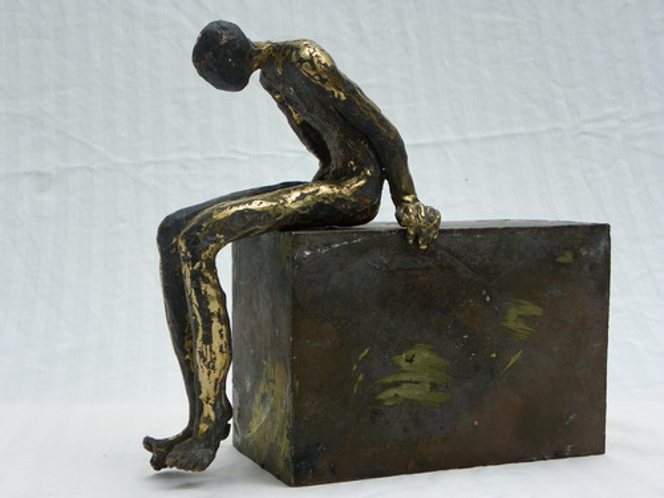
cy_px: 249
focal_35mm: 66
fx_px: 1266
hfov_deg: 29.4
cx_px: 332
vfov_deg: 22.3
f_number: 3.5
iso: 64
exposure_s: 1/125
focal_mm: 11.8
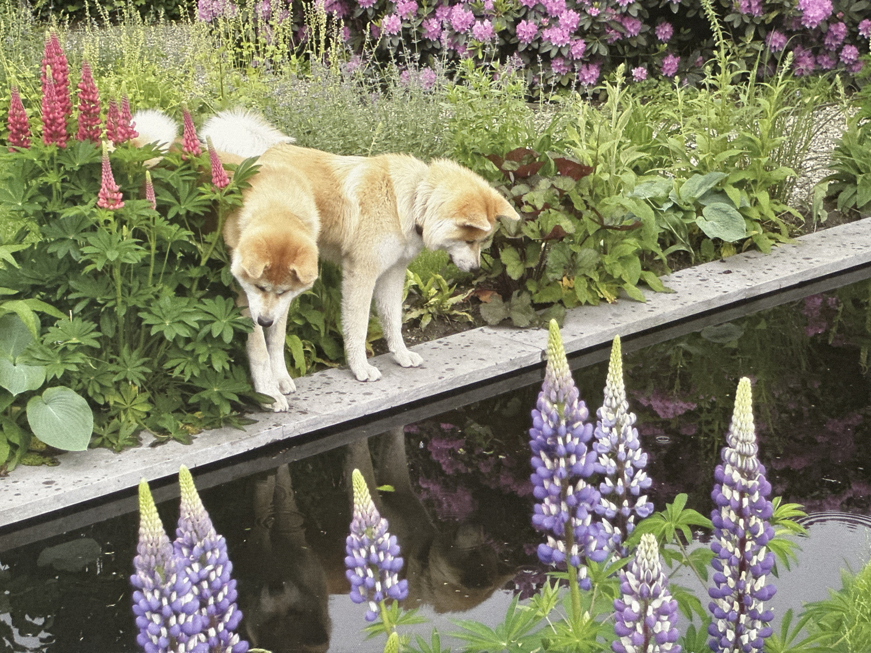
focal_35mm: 77
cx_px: 436
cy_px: 326
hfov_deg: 25.3
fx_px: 1937
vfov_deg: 19.1
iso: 200
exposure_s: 1/99
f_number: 2.8
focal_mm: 9
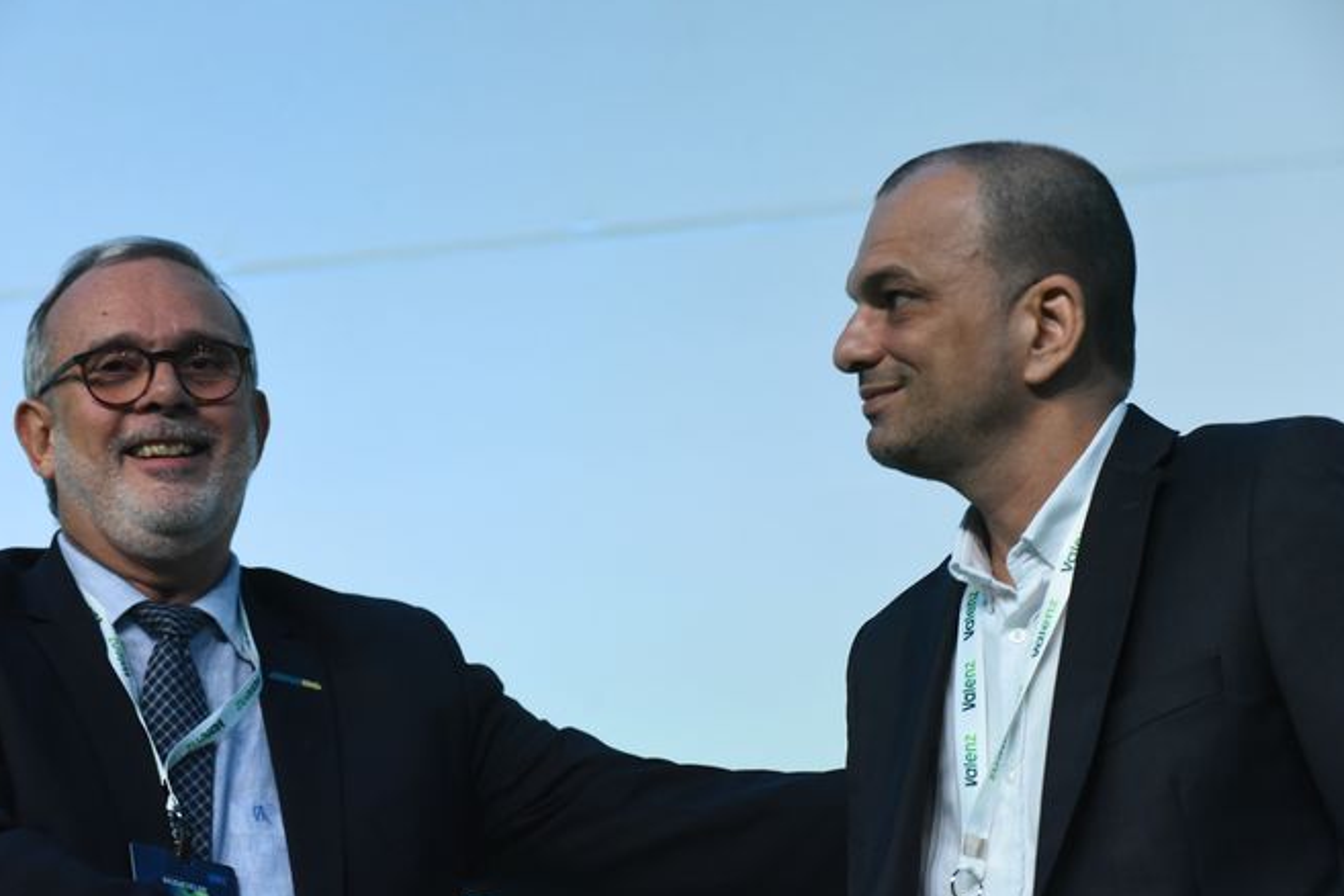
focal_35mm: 98
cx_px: 644
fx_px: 3658
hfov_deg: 20.8
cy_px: 465
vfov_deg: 14.0
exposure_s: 1/200
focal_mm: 92
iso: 6400
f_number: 5
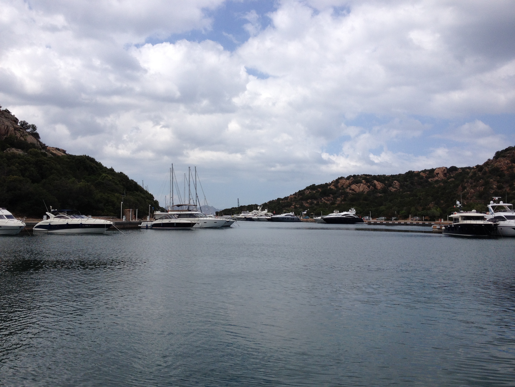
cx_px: 258
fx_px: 521
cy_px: 194
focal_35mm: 35
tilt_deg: +0.7
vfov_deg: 40.7
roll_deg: -0.1
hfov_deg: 52.6
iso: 50
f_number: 2.4
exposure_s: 1/2632
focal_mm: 4.28
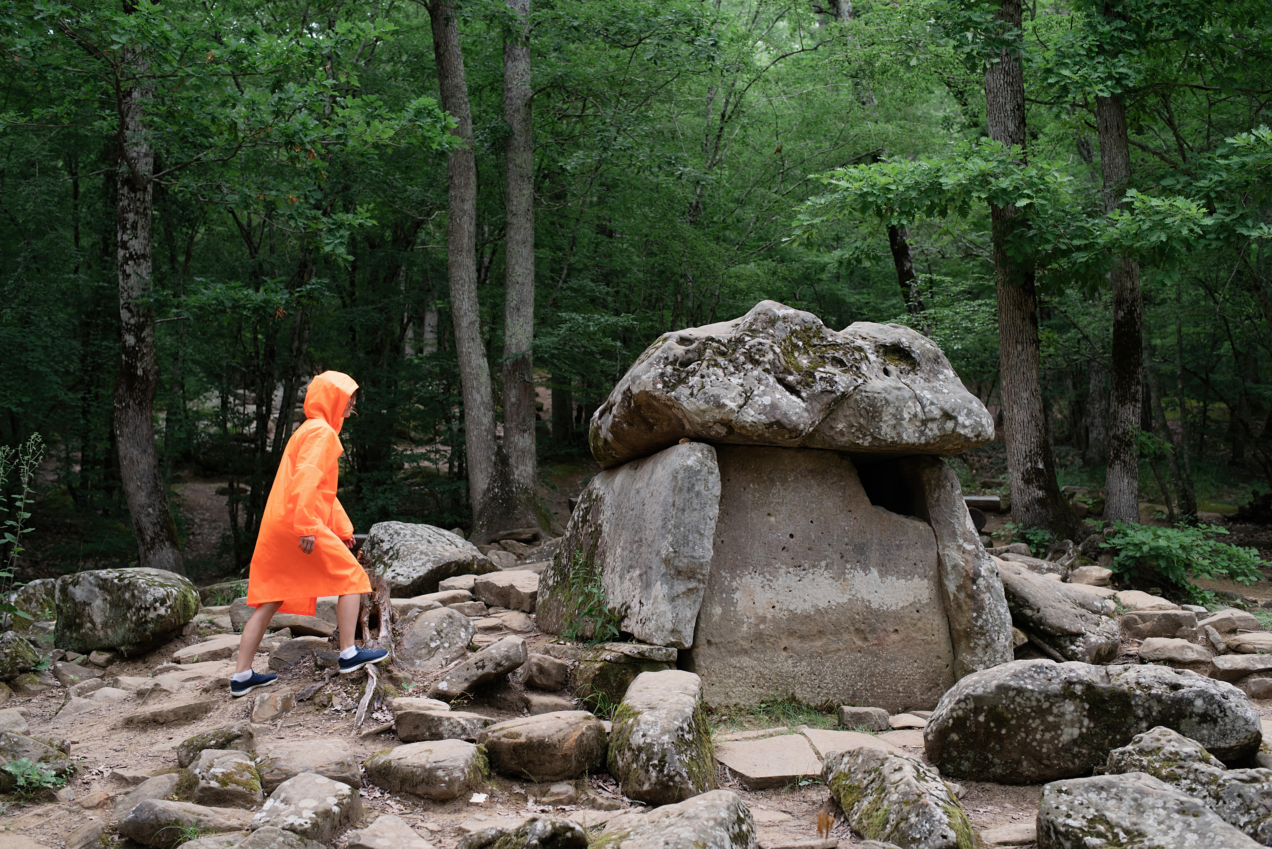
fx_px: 1767
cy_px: 424
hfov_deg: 39.6
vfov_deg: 27.0
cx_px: 636
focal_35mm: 50
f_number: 1.4
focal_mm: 50
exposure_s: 1/60
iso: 320
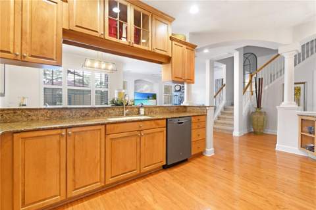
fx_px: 132
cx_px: 158
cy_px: 105
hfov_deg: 100.4
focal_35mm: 15
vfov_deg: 77.2
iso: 320
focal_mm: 10
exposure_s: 1/1.6
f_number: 11
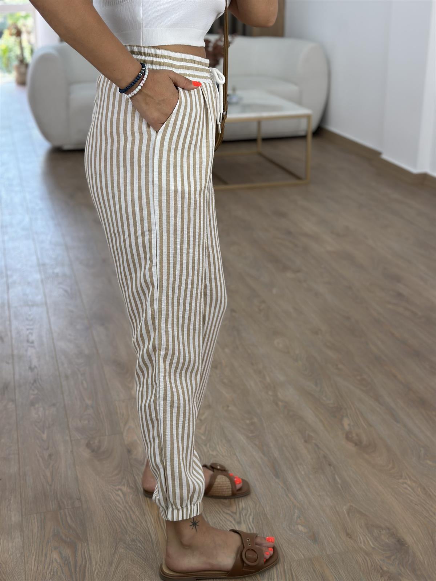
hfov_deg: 30.3
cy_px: 290
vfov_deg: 39.7
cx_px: 218
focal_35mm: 48
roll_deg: -0.9
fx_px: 806
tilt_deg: -39.7
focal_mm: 6.86
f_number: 1.78
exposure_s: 1/242
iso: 80
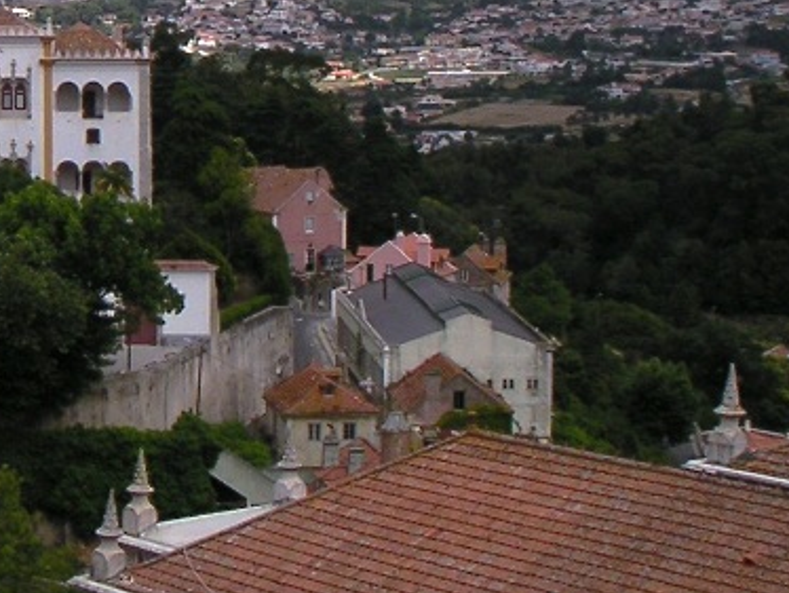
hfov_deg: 17.7
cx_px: -234
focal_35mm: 104
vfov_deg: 13.9
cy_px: -84
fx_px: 2372
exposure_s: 1/250
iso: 50
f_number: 6.7
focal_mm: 6
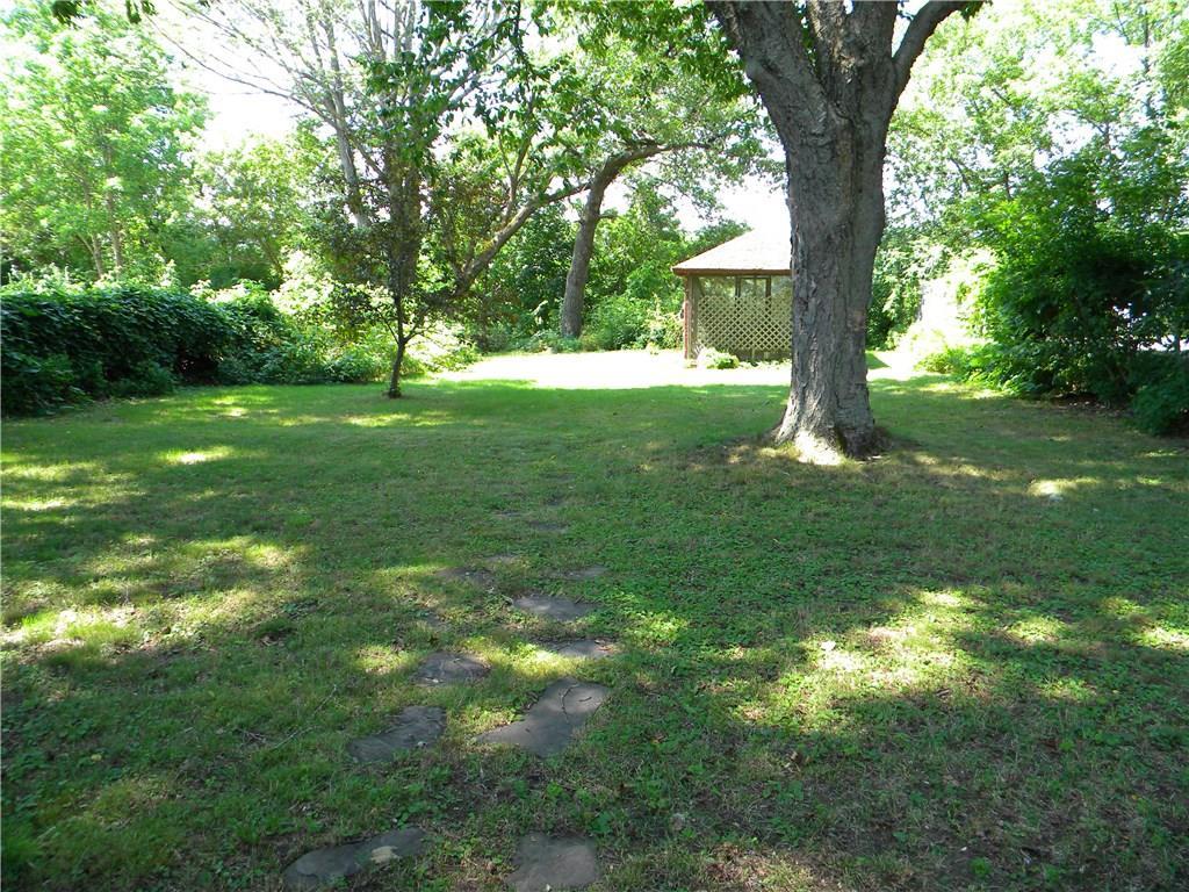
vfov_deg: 49.7
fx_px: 962
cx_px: 594
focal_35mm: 28
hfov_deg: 63.4
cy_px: 446
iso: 80
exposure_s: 1/65.1
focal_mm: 5
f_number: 3.5
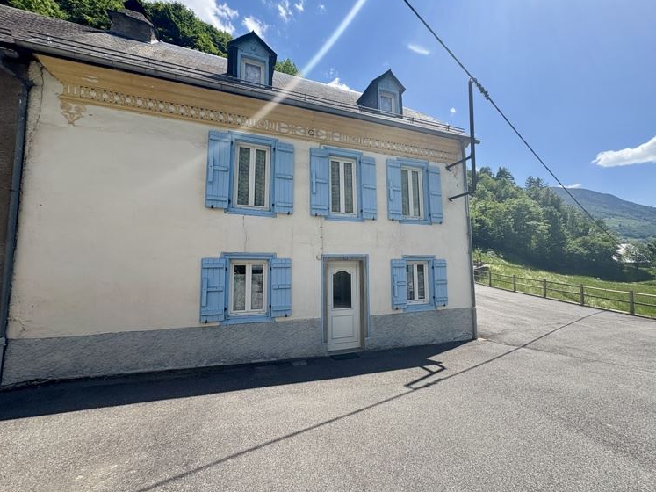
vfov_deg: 81.7
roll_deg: +0.4
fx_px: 284
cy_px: 243
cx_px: 350
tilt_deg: +5.3
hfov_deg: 98.0
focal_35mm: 15
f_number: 2.2
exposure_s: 1/1236
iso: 50
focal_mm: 2.22
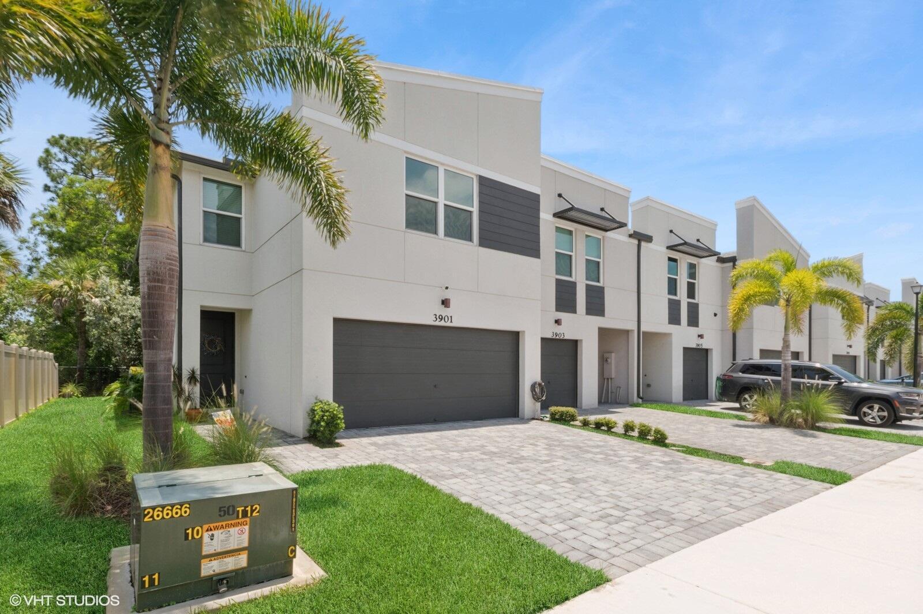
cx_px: 462
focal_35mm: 18
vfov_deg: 67.3
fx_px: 461
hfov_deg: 90.0
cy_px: 307
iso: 100
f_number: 11
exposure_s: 1/6
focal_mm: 18
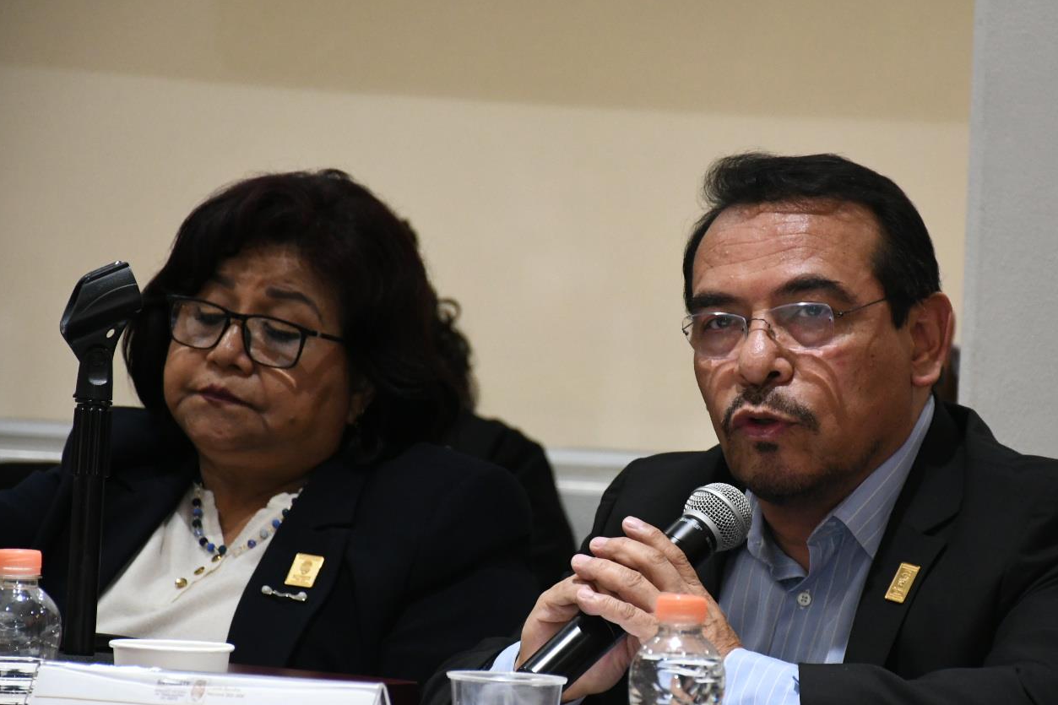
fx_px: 6611
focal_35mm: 225
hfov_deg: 9.1
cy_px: 371
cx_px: 675
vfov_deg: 6.1
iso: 2500
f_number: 5.6
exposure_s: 1/100
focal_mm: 116
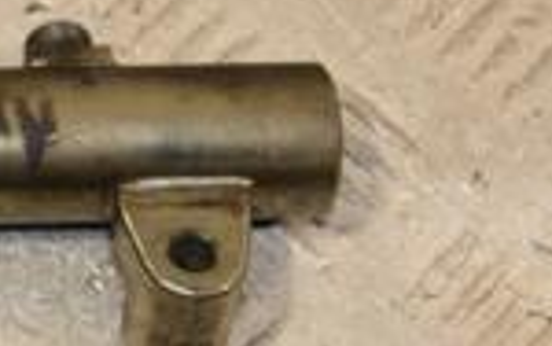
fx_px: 2574
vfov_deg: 7.7
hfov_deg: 11.4
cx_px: -434
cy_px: 88
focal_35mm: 171
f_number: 10
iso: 800
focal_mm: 28
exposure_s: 1/200
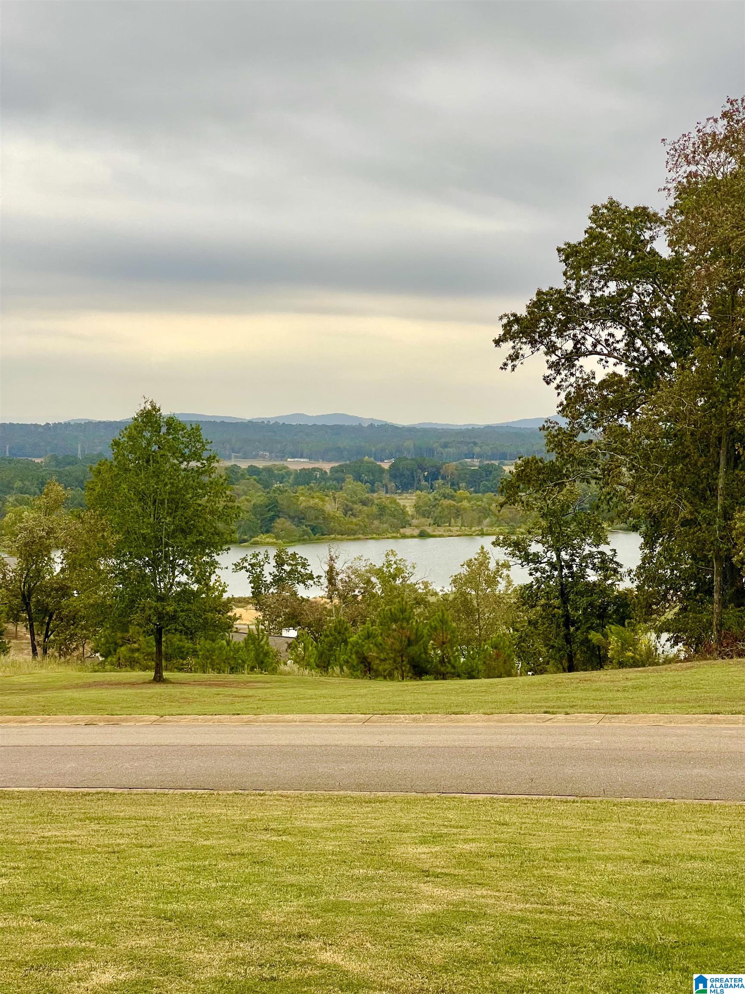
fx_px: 1837
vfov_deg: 30.3
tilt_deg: -1.9
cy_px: 497
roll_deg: +0.0
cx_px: 372
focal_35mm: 64
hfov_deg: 22.9
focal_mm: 7.5
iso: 80
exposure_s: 1/99
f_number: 2.2
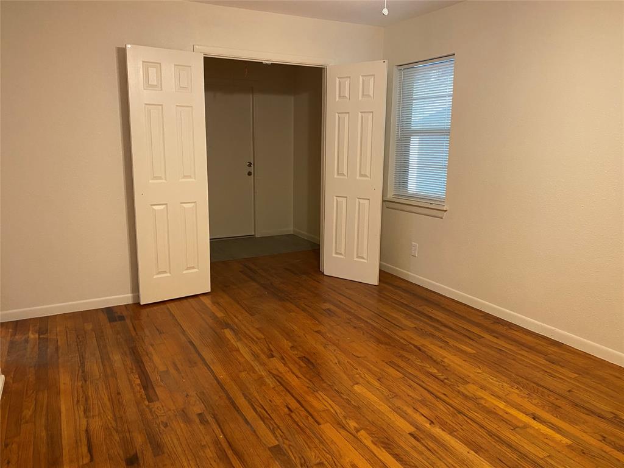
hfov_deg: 67.3
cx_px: 312
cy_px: 234
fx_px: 469
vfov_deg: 53.1
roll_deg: -1.7
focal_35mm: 26
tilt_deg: -9.7
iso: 250
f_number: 1.8
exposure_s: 1/60
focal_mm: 4.25
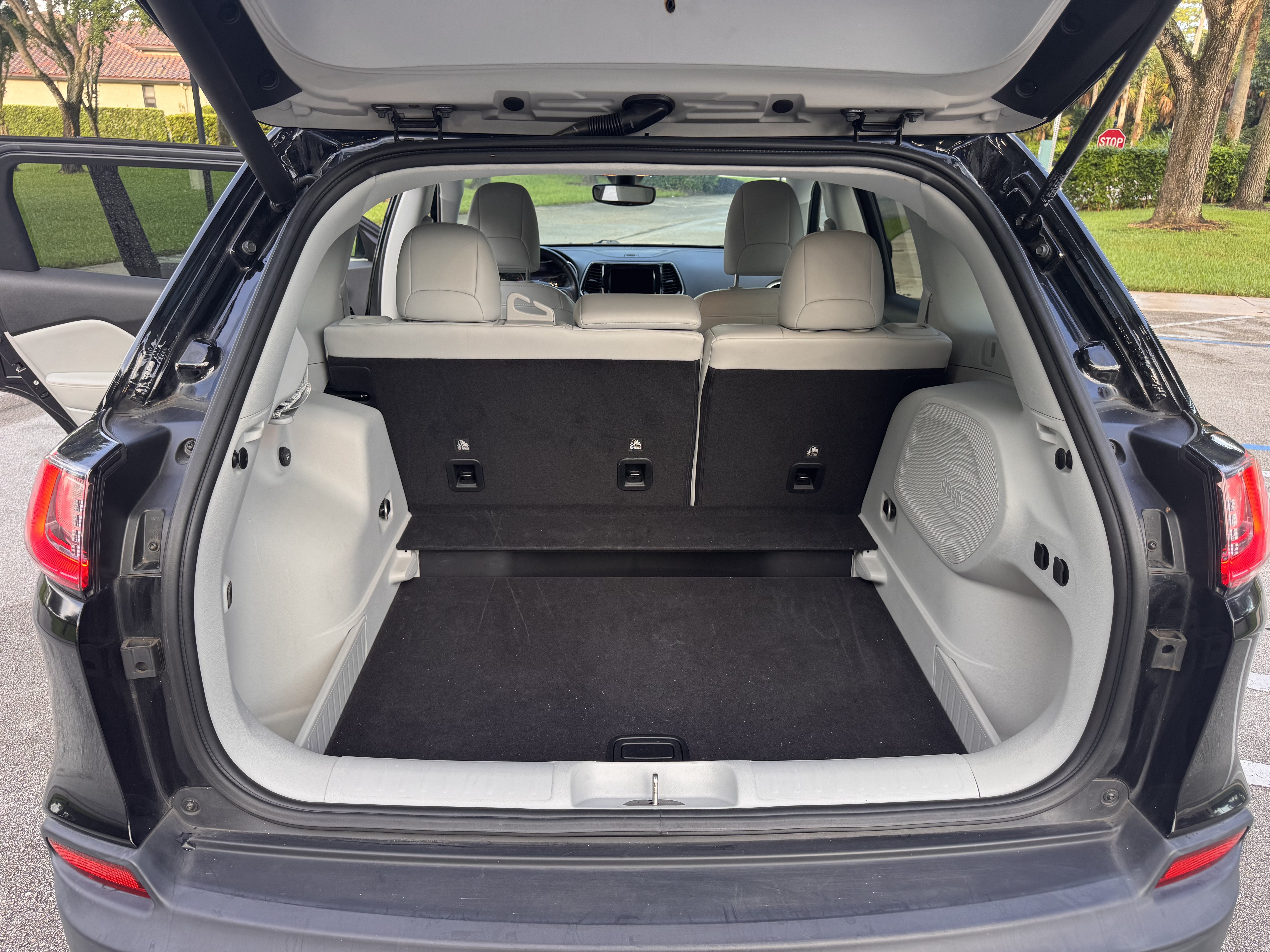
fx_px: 881
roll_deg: -2.0
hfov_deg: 71.6
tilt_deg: -22.2
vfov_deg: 56.8
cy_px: 476
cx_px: 635
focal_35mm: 24
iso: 80
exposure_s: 1/120
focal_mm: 6.76
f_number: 1.78
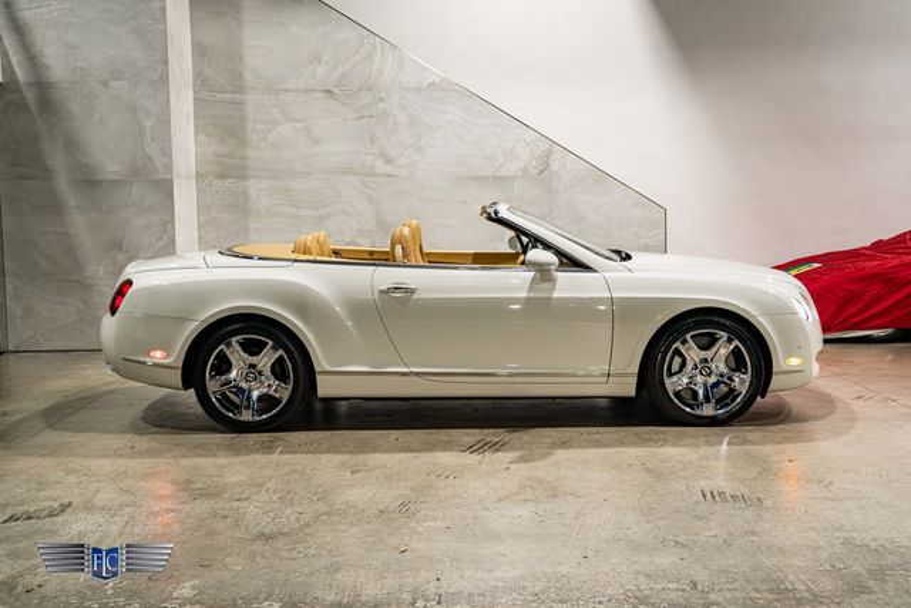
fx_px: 938
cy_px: 286
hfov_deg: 51.8
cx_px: 443
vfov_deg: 35.9
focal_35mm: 37
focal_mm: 35
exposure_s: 1/100
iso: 1250
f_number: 4
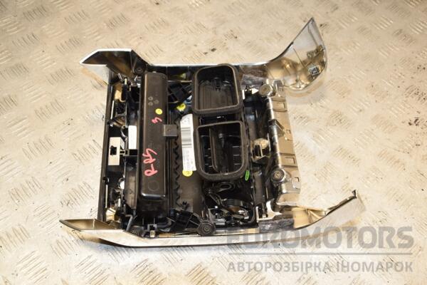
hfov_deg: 49.6
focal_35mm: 39
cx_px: 214
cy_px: 142
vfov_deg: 34.2
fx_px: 463
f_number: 7.1
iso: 800
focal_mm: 26
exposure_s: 1/200
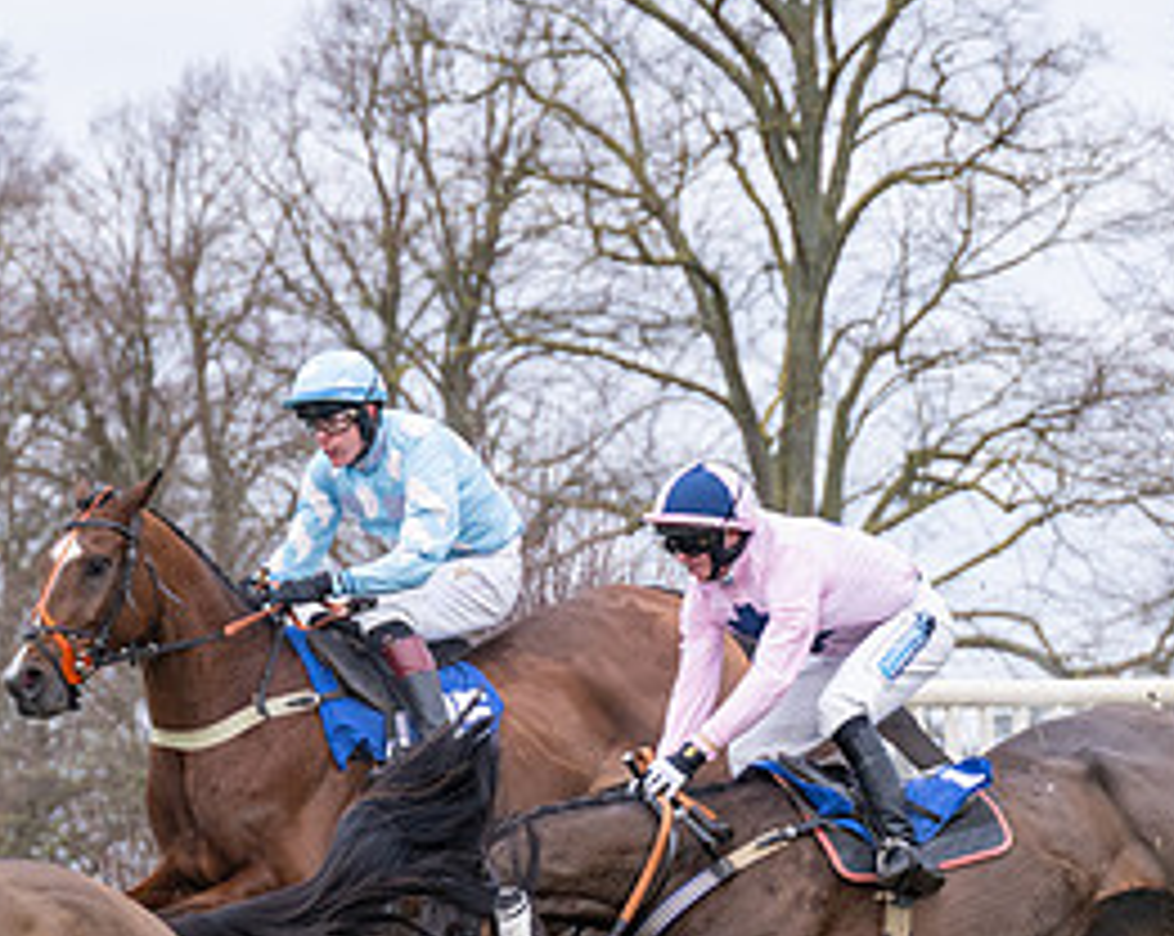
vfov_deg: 5.7
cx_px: 724
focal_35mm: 272
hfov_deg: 7.1
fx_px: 9437
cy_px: 833
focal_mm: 98
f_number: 4
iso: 800
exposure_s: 1/1000
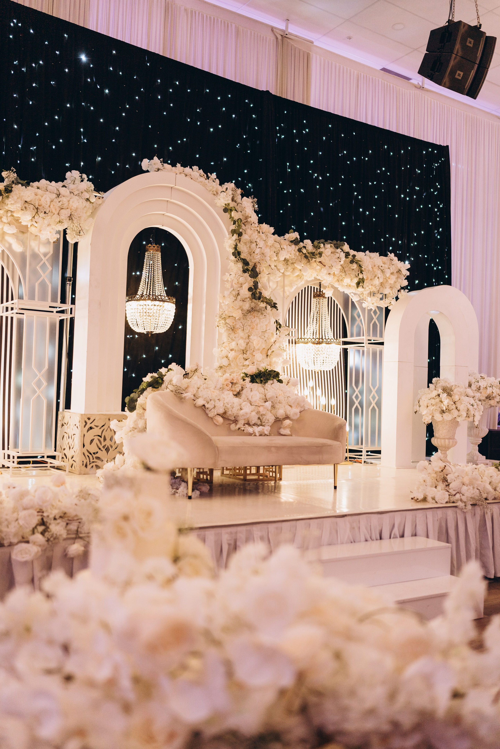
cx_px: 250
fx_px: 729
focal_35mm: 35
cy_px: 374
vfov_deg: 54.4
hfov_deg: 37.9
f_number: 1.4
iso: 400
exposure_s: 1/250
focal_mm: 35
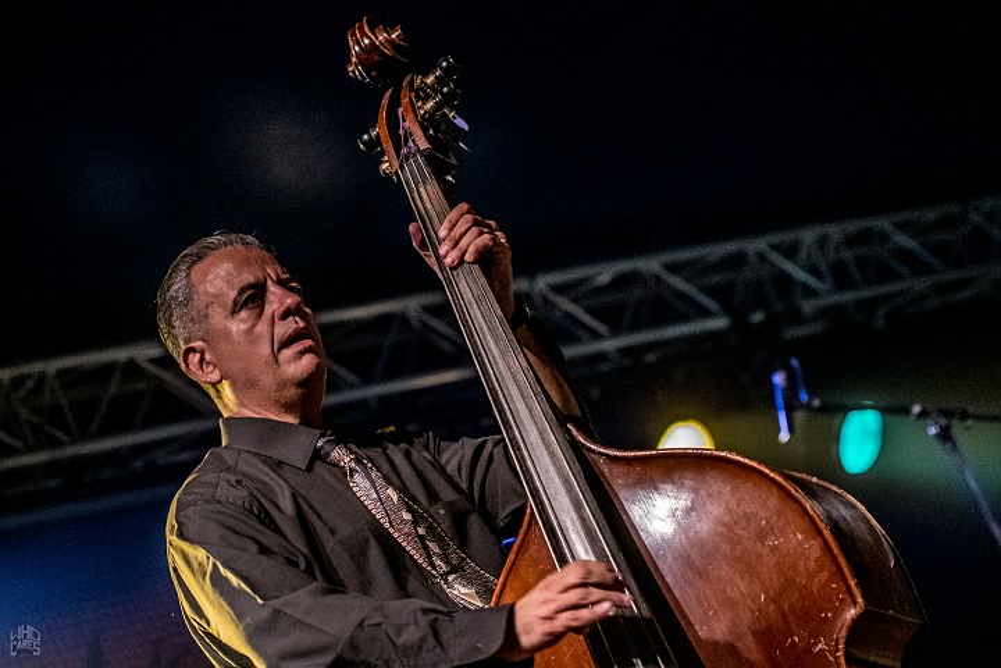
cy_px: 334
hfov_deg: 19.5
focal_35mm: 105
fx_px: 2919
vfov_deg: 13.0
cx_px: 500
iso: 1600
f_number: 2.8
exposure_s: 1/160
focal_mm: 70
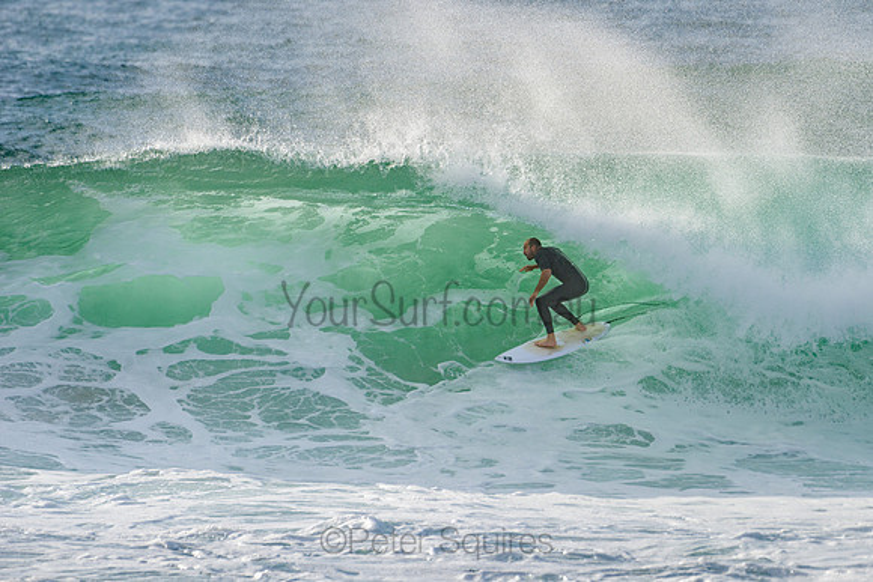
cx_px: 535
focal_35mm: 612
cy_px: 291
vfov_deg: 2.2
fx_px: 14851
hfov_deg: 3.4
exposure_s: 1/2000
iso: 280
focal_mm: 500
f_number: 5.6
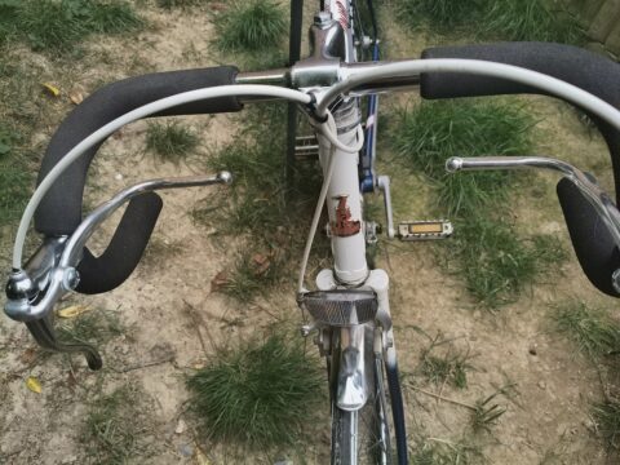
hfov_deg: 67.3
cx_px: 310
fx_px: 466
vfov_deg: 53.1
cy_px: 232
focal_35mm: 26
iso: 133
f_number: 1.8
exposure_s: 1/100
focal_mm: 4.81
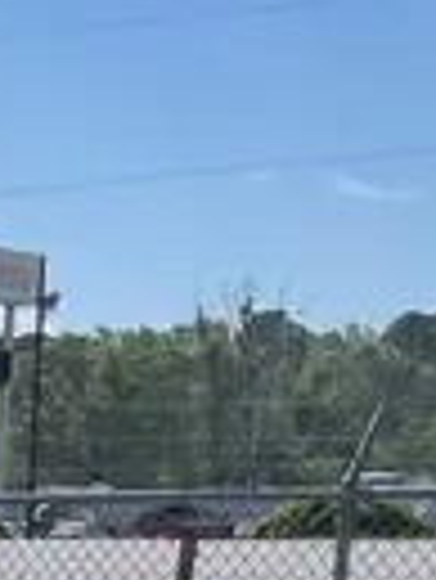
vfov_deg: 11.9
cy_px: 1144
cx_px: -692
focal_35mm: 148
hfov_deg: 8.9
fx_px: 2481
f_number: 1.6
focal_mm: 4.2
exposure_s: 1/4464
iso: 32
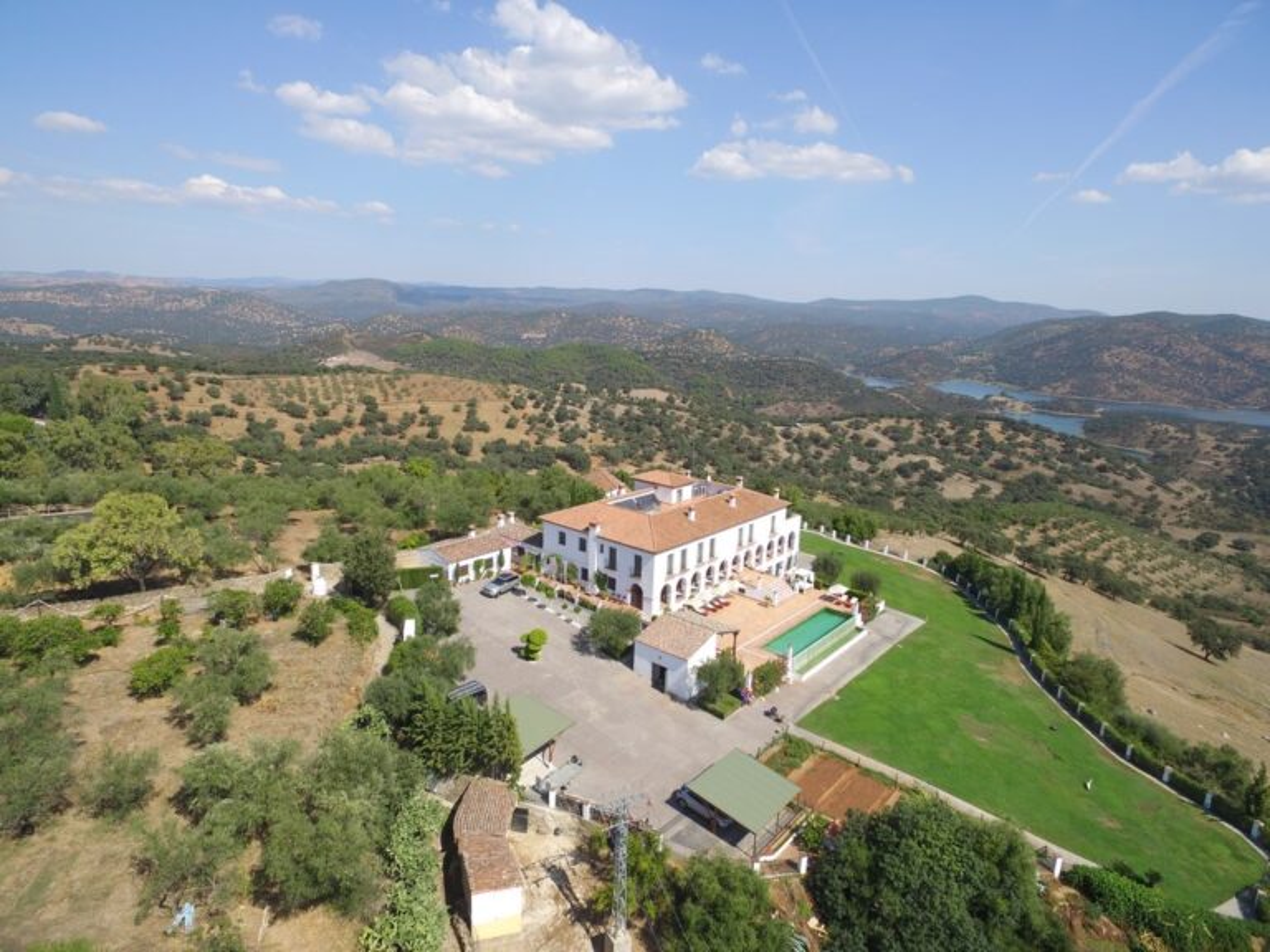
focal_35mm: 20
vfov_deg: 66.0
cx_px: 635
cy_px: 476
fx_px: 734
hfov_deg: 81.7
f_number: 2.8
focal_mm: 3.61
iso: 100
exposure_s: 1/829
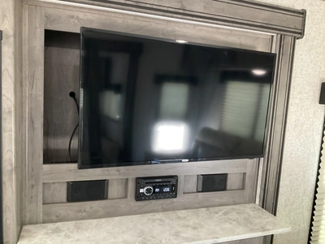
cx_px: 162
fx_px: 272
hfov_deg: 61.7
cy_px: 122
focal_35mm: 29
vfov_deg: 48.2
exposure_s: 1/39
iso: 320
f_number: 1.8
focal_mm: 3
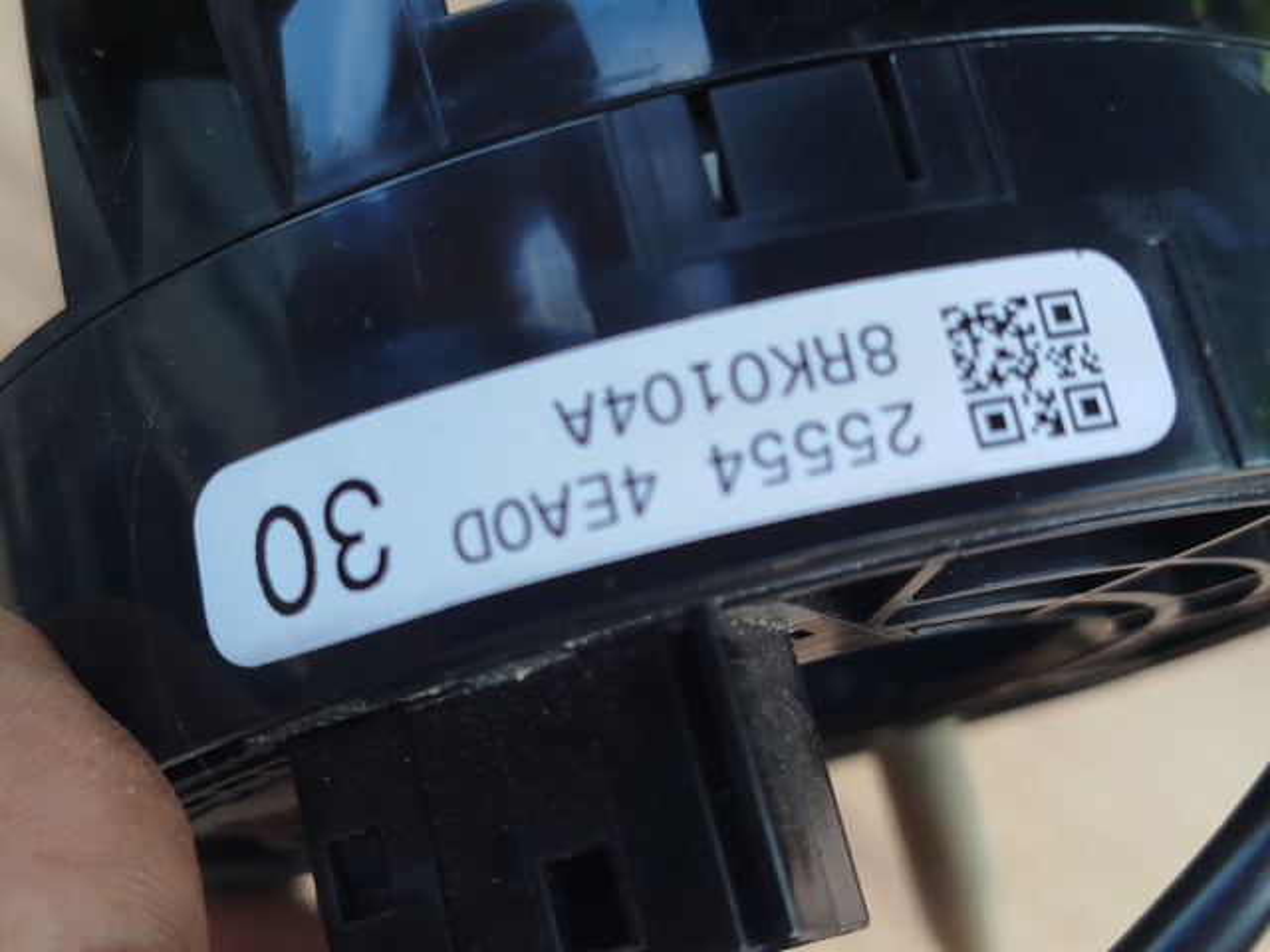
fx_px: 1761
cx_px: 635
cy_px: 476
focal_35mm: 48
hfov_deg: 39.7
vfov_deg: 30.3
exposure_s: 1/100
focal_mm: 5.31
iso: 64
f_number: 1.7
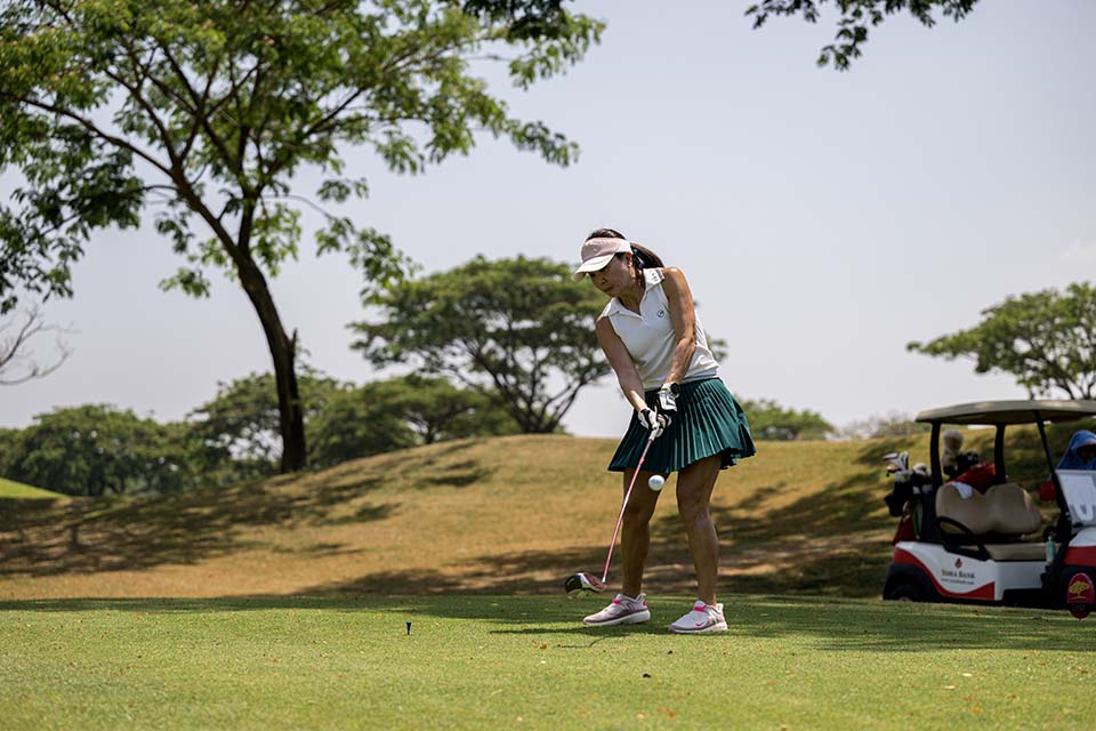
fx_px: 2192
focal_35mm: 72
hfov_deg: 28.1
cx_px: 548
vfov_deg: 18.9
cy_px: 366
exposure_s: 1/3200
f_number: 3.2
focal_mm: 72
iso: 250
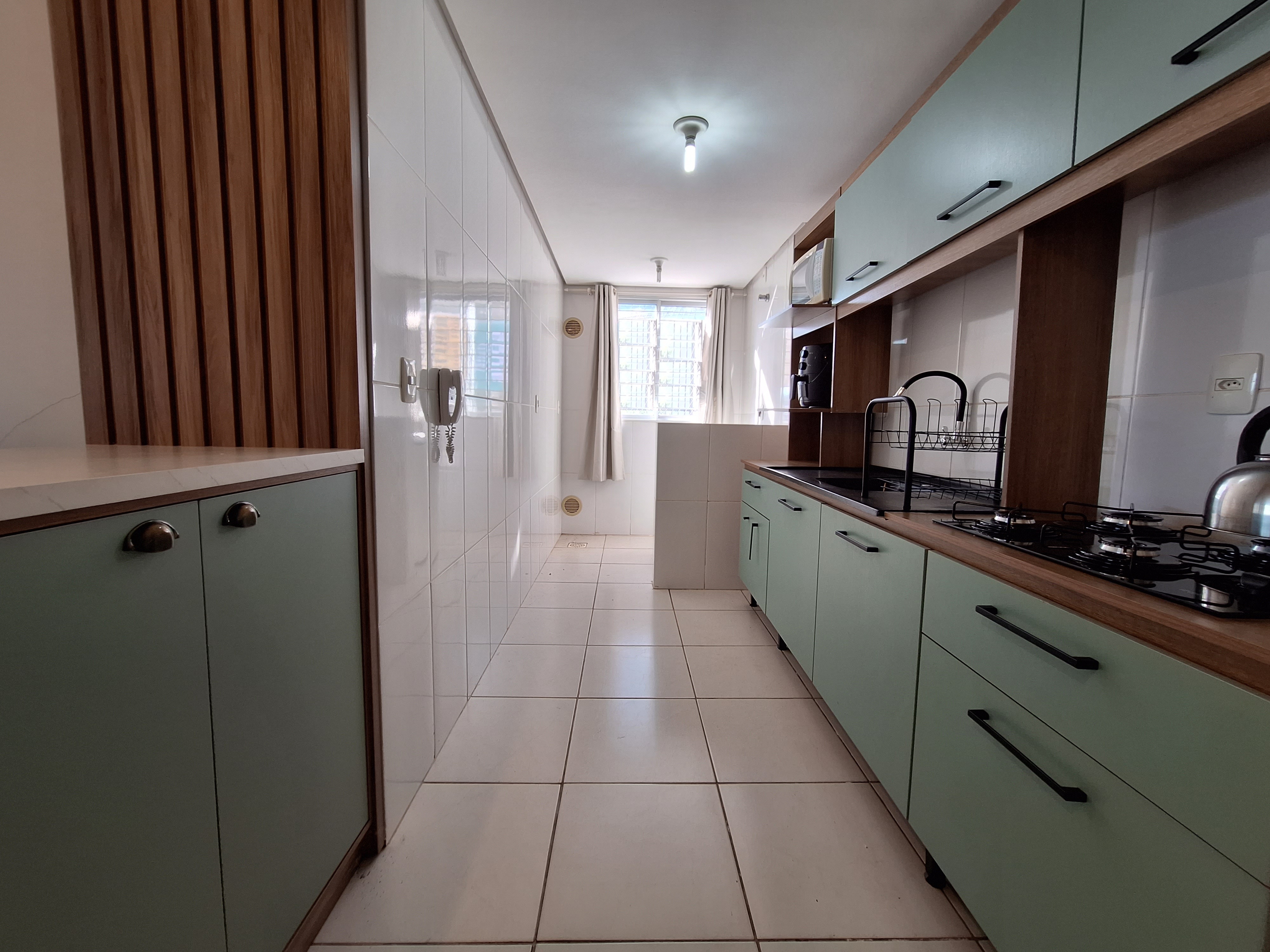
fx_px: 477
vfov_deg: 89.9
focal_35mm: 13
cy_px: 476
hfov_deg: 106.2
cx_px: 635
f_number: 2.2
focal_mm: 1.74
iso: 64
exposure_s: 1/60
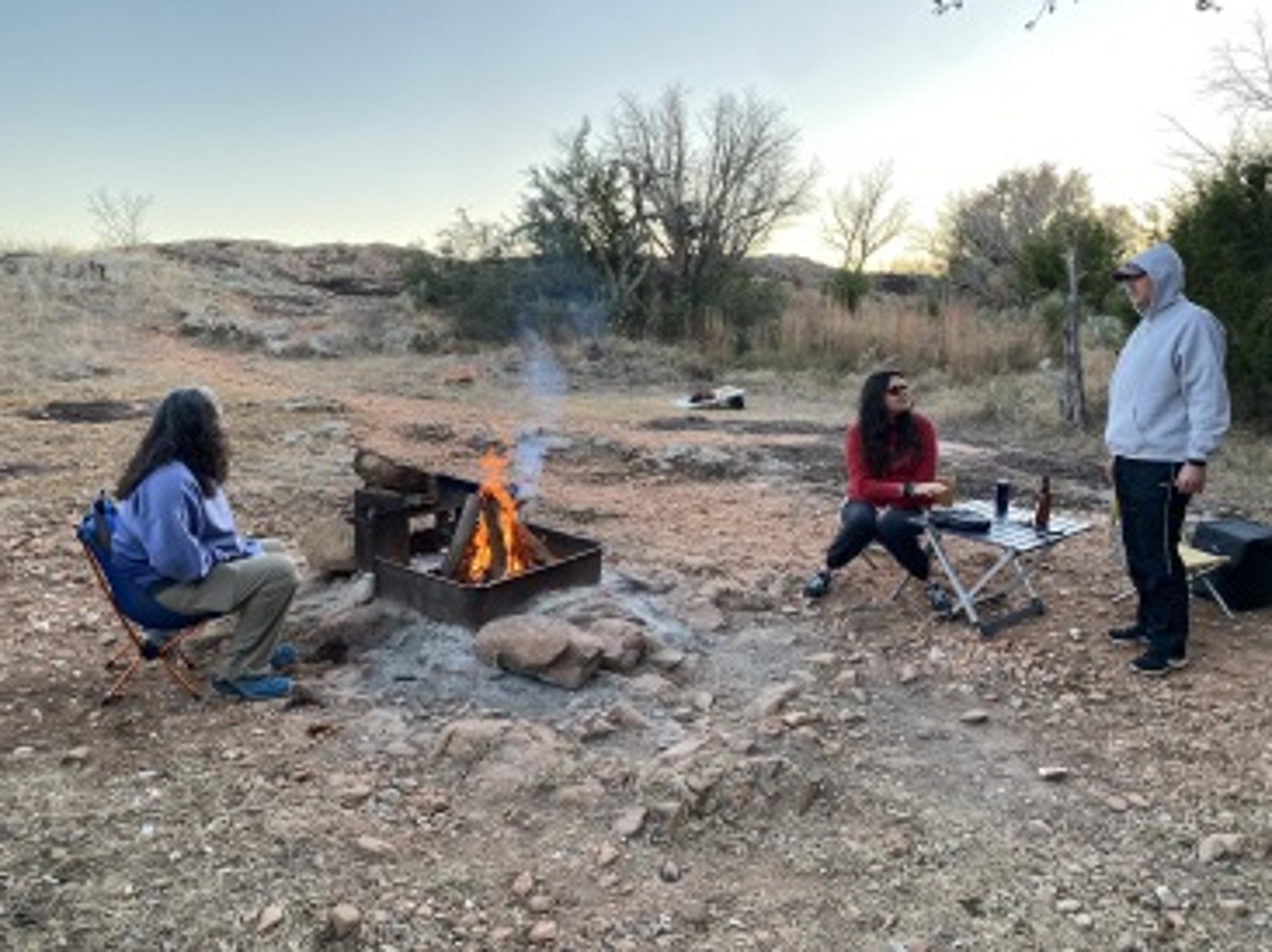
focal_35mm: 26
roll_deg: +1.5
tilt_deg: -7.6
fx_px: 955
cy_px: 476
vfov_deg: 53.0
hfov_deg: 67.3
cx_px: 636
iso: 80
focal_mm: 4.25
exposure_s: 1/121
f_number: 1.8
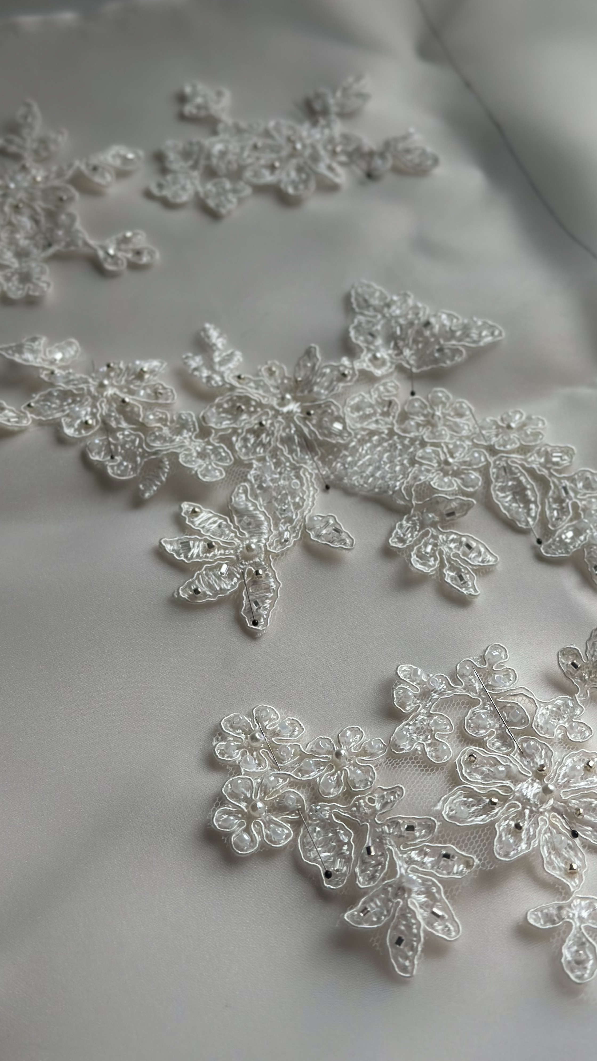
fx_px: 1491
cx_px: 343
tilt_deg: -50.9
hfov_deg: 22.6
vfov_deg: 39.2
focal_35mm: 53
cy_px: 537
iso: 80
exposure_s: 1/555
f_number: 1.78
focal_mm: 6.86
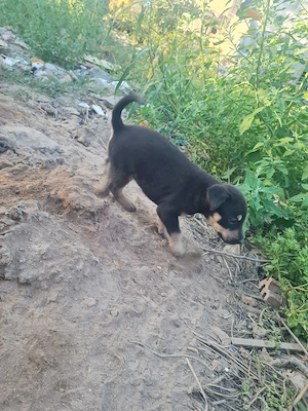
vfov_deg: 67.3
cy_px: 206
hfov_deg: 53.1
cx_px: 154
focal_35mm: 26
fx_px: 308
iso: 64
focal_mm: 5.4
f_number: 1.8
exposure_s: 1/100
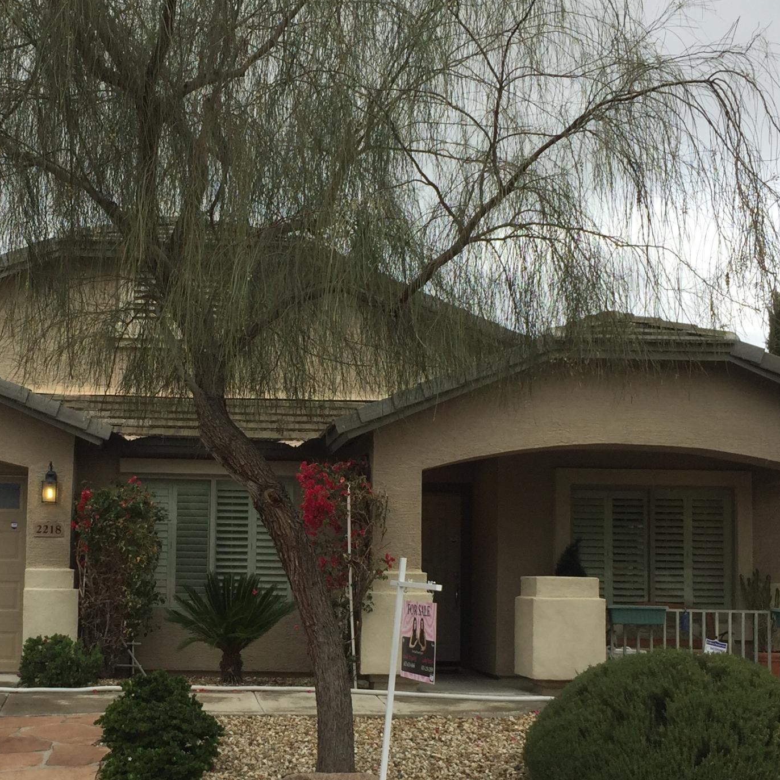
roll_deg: -1.3
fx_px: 1428
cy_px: 503
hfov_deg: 30.3
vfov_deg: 30.4
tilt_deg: +3.5
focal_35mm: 56
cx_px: 239
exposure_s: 1/444
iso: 32
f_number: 2.2
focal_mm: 4.15
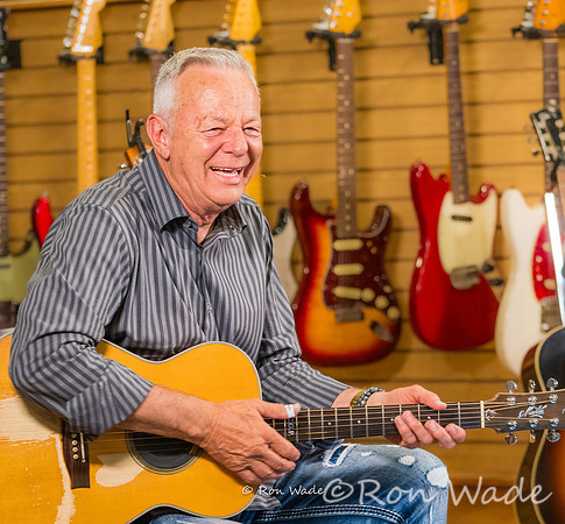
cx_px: 271
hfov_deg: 11.9
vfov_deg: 11.0
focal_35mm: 152
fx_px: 2710
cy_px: 263
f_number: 4
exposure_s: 1/200
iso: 6400
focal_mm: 116
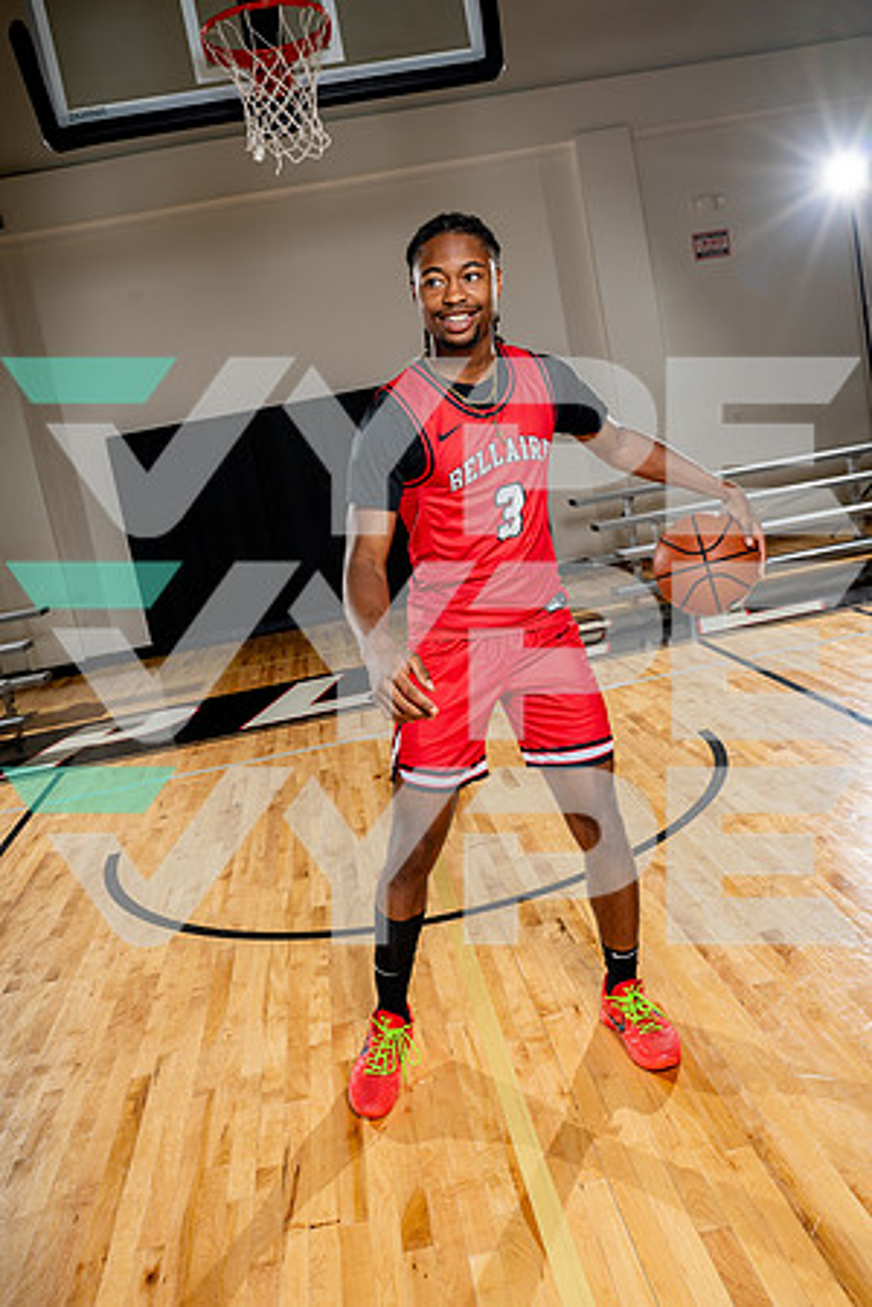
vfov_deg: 61.9
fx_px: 1090
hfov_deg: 43.6
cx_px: 436
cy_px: 654
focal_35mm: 30
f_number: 7.1
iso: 250
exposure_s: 1/250
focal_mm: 30
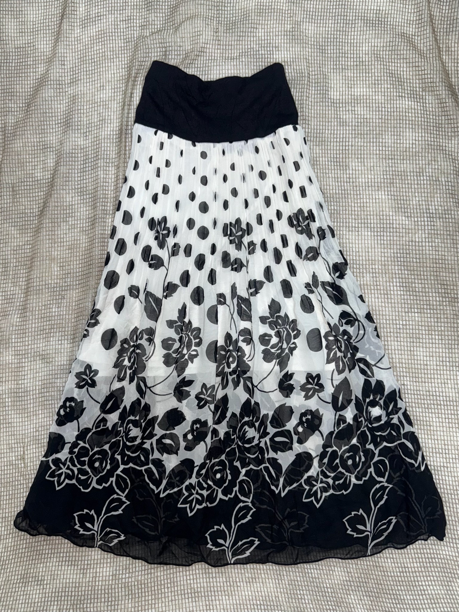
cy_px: 306
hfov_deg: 56.8
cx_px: 230
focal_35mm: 24
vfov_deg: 71.6
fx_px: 424
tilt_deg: -84.0
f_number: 1.78
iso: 80
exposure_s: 1/56
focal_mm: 6.76
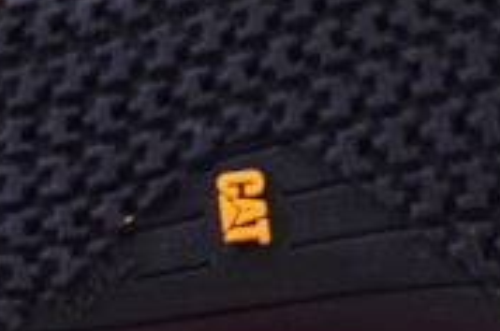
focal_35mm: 338
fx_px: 4686
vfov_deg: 4.0
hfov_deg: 6.1
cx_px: 407
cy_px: -144
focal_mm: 50
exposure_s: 1/320
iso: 250
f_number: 2.8
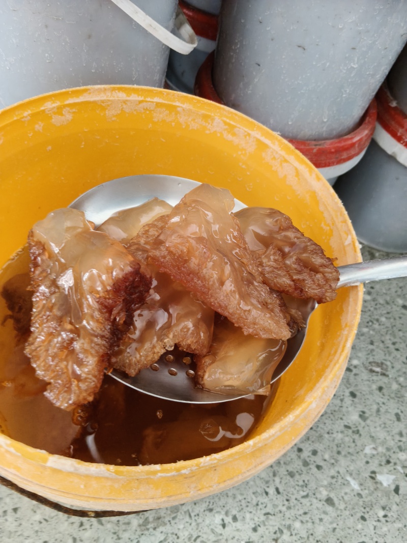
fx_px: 423
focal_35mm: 27
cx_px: 204
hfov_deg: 51.3
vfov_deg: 65.3
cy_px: 272
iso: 400
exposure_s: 1/50
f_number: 1.8
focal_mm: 3.96
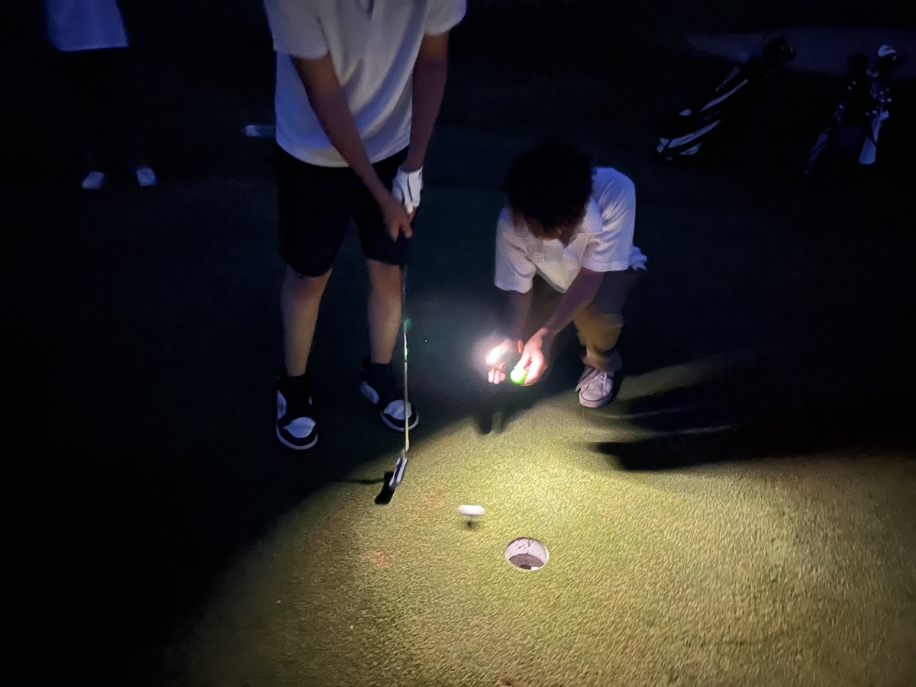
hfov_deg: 67.3
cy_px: 344
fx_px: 688
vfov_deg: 53.1
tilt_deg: -28.7
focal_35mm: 26
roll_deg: -0.7
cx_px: 458
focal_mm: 5.1
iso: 2500
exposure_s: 1/9
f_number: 1.6
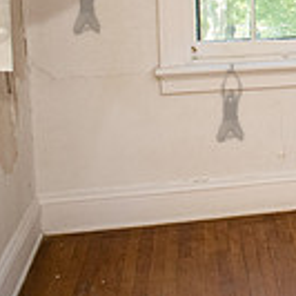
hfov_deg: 16.6
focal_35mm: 89
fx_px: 861
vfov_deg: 18.9
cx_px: 516
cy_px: -6
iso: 3200
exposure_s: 1/200
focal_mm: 24
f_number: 4.5
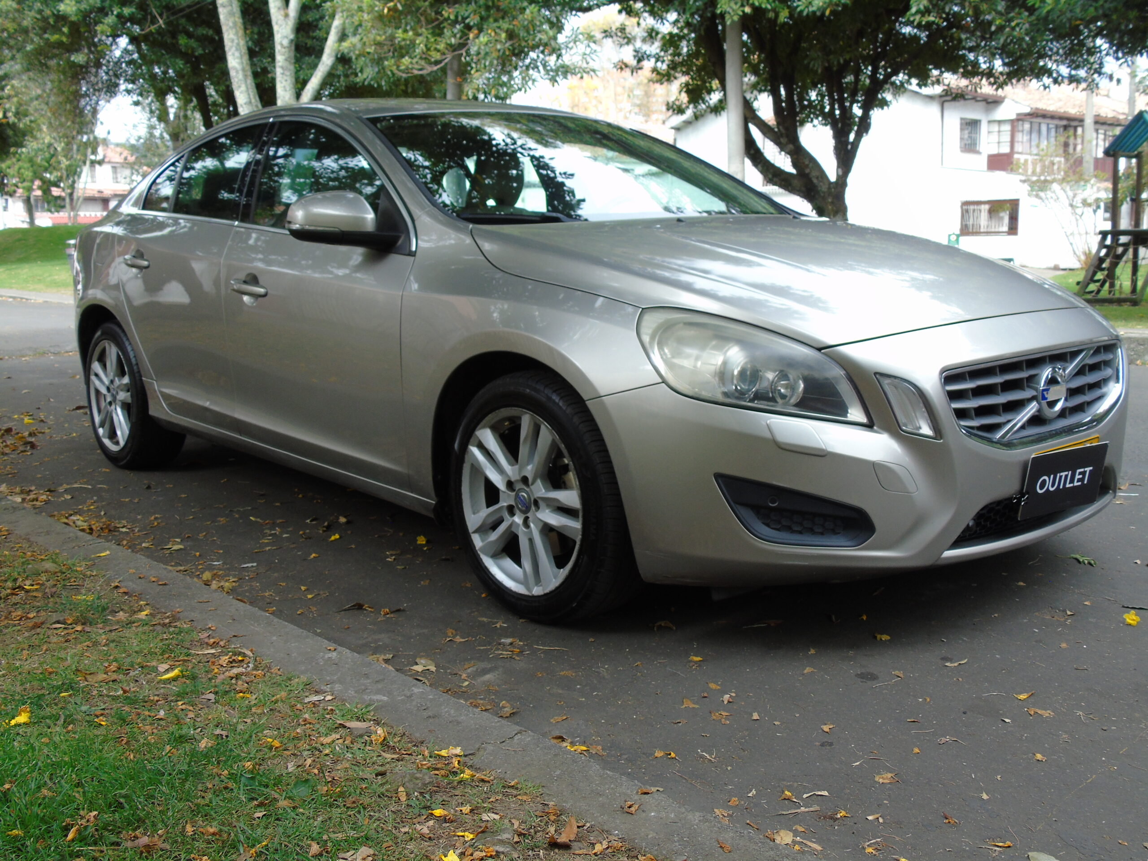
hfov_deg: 54.0
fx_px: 1128
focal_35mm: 34
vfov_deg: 41.8
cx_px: 574
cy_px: 430
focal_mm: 6.1
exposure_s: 1/100
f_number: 3.8
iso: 80
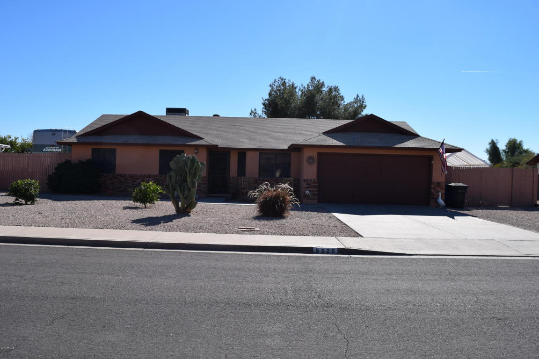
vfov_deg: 47.9
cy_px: 180
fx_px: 404
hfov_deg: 67.4
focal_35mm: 27
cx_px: 270
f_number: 10
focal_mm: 18
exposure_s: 1/400
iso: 200
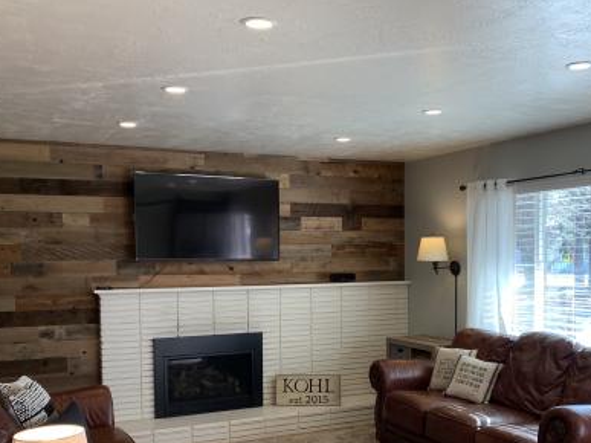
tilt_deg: -4.2
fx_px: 734
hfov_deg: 43.6
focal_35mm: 43
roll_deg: -0.3
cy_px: 312
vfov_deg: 33.1
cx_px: 356
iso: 64
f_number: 1.8
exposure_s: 1/120
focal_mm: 4.25
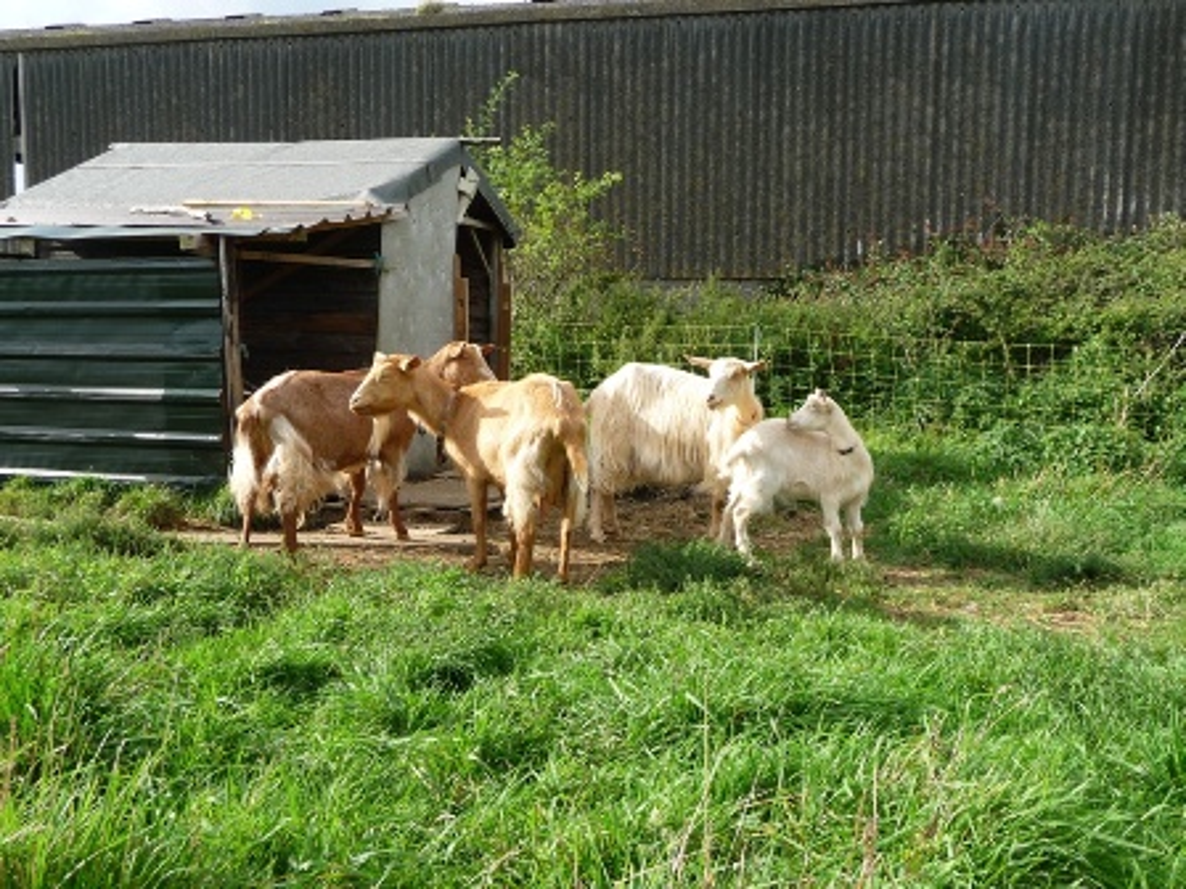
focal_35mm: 36
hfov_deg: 51.4
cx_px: 593
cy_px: 444
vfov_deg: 39.7
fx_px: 1233
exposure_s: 1/400
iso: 100
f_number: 3.7
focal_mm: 6
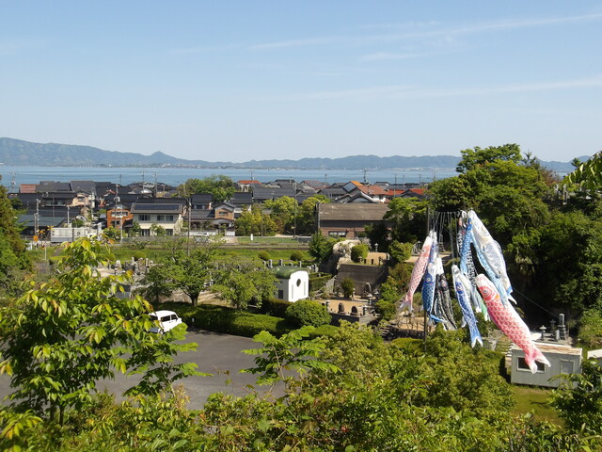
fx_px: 730
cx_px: 301
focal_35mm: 42
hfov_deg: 44.8
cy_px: 226
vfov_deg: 34.3
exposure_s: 1/979
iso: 100
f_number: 3.7
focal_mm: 7.6
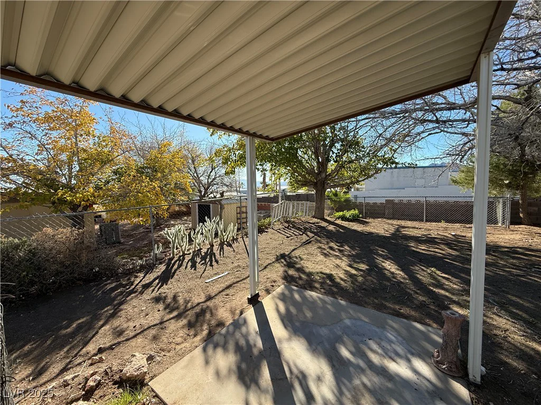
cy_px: 202
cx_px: 270
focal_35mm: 14
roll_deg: +1.5
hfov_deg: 102.1
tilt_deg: -4.3
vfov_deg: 85.7
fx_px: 219
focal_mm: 2.22
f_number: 2.2
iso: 64
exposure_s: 1/1017
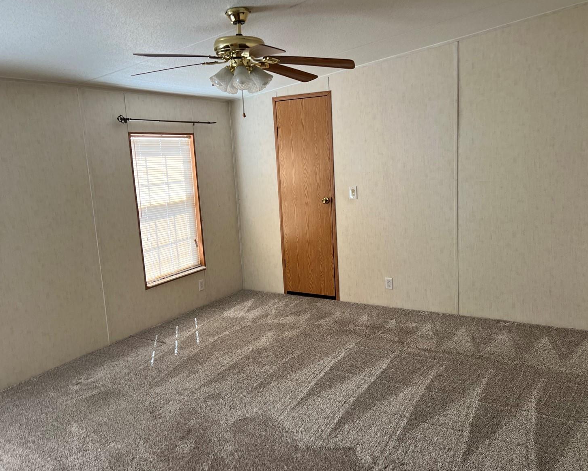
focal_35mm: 28
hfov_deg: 62.2
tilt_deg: -6.7
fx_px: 487
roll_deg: +2.6
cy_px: 233
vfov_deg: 51.5
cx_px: 311
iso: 64
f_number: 1.5
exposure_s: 1/60
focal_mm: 5.7
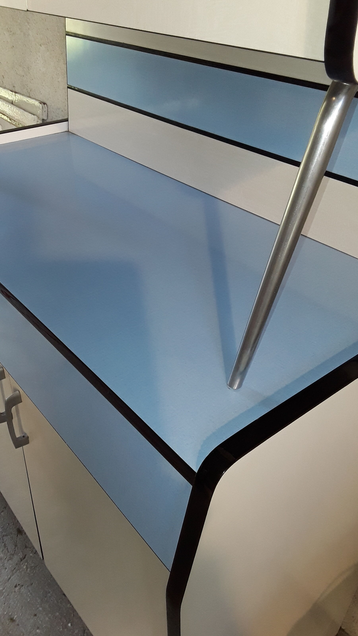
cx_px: 135
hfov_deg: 38.7
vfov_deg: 64.3
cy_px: 318
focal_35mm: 30
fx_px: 506
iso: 64
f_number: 1.9
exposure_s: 1/100
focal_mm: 2.91
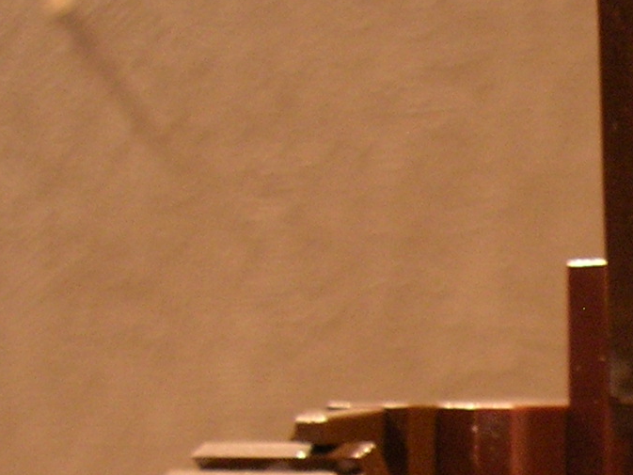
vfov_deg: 10.9
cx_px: 1000
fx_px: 2396
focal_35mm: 131
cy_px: 706
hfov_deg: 13.9
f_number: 2.9
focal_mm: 5.7
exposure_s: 1/3.6
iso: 114
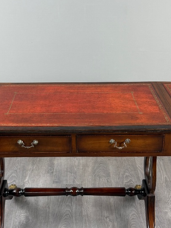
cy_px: 103
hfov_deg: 27.5
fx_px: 349
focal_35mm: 53
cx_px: 75
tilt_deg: -24.4
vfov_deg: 36.1
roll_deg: -0.4
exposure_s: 1/50
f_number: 1.78
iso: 125
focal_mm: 6.76
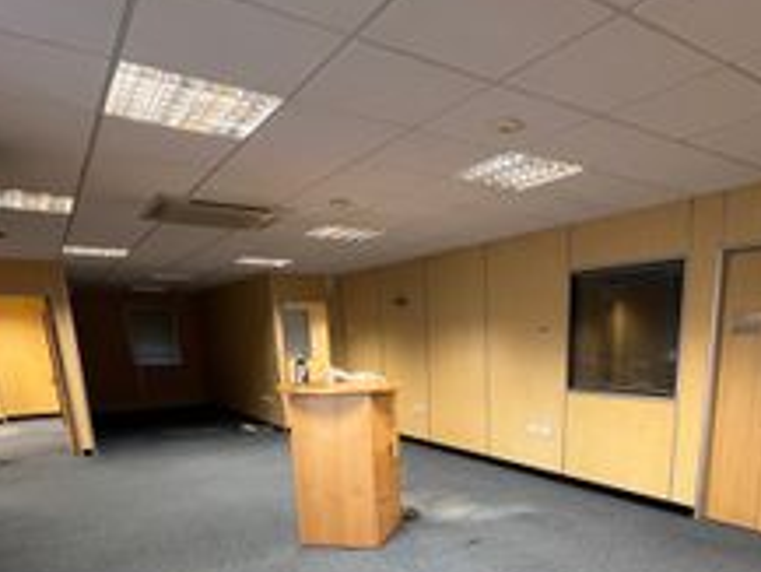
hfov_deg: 70.5
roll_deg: +1.5
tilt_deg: -10.9
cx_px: 470
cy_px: 477
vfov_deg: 52.3
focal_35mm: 24
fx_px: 528
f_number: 1.8
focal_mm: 1.57
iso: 160
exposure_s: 1/50
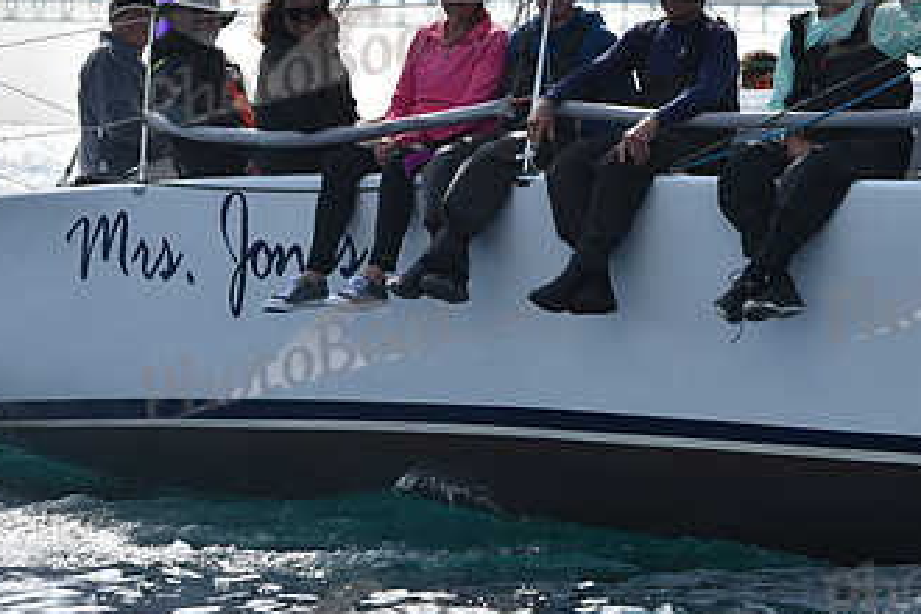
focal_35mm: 204
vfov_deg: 6.7
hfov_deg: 10.1
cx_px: 678
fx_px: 5219
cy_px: 169
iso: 250
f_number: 5.6
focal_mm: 116
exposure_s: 1/1600
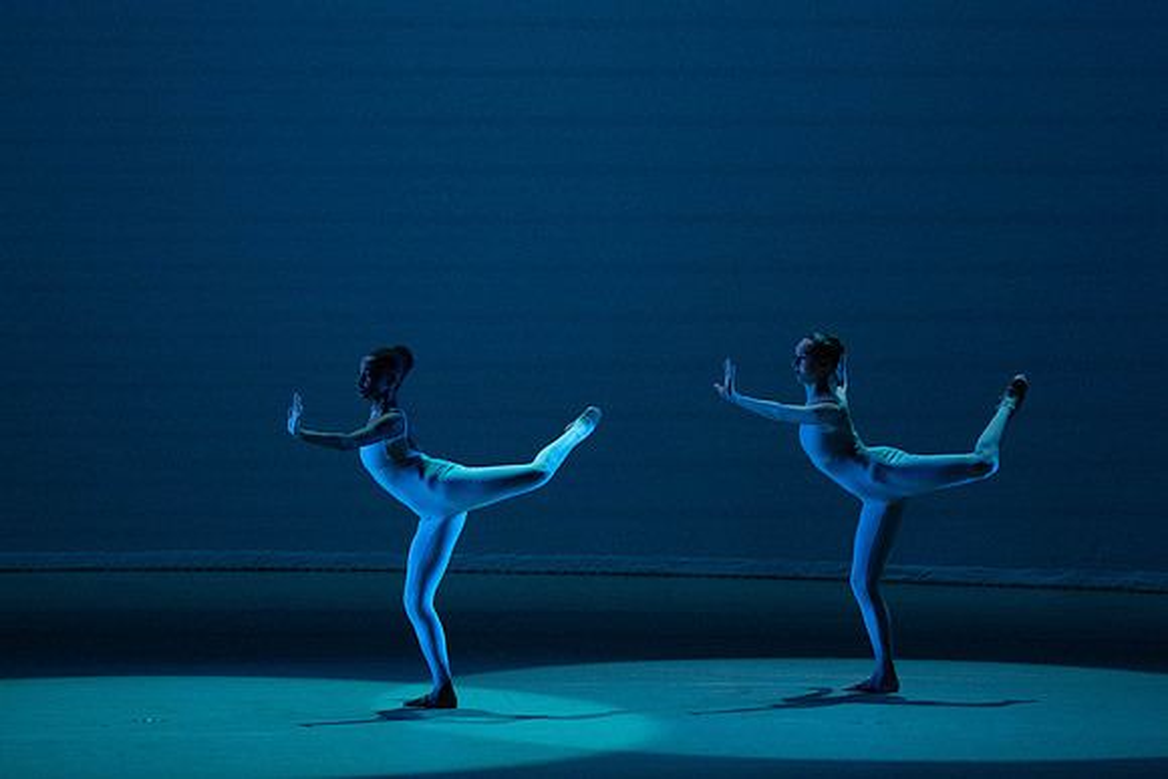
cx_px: 584
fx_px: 7821
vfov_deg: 5.7
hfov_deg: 8.5
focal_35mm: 241
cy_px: 390
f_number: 5.6
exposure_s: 1/400
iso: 16000
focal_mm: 241
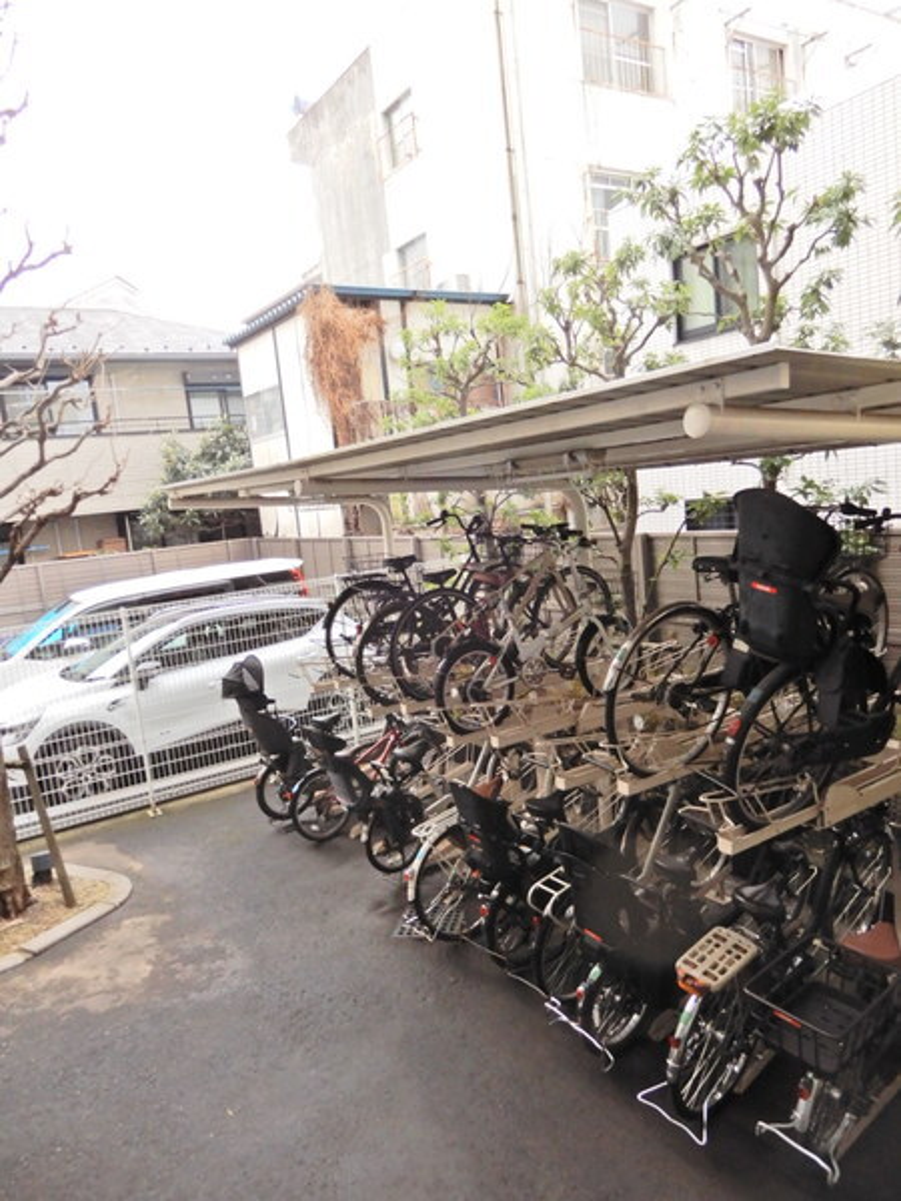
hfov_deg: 56.8
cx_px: 450
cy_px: 600
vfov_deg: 71.6
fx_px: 833
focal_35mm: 24
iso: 100
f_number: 3.4
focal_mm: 4.3
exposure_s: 1/30
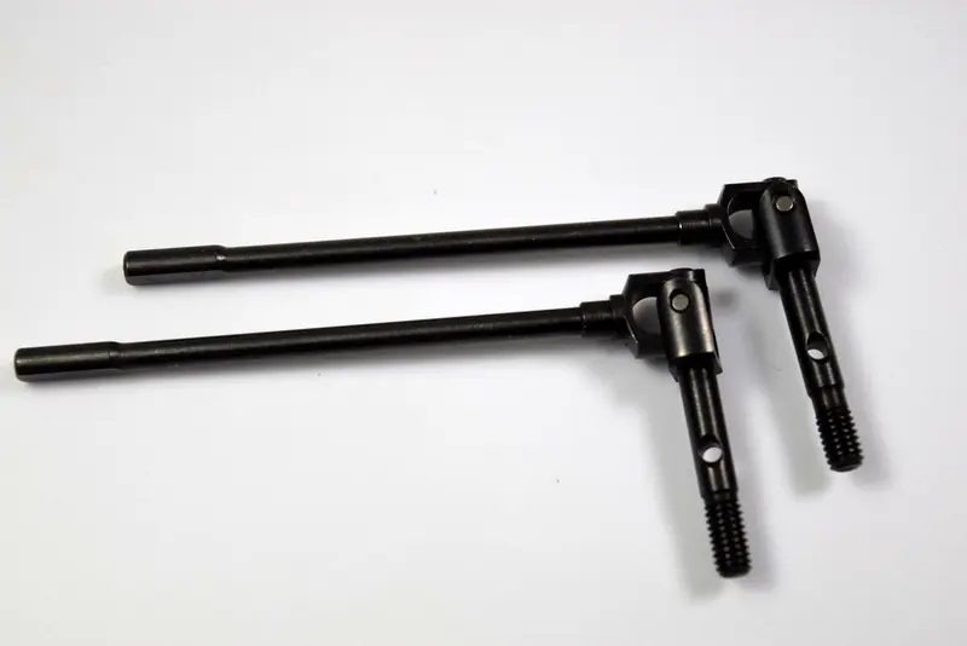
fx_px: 1935
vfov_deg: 18.9
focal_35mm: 72
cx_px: 484
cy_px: 323
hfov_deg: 28.1
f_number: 5.3
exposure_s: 1/125
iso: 100
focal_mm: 48
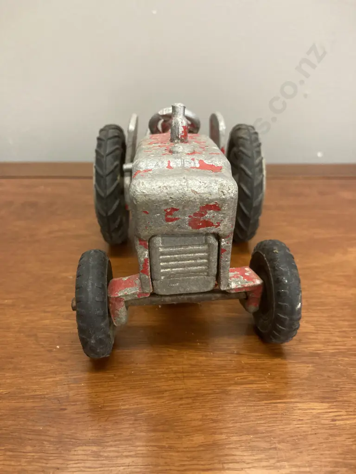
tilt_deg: -21.4
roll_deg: -0.4
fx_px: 384
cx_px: 178
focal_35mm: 28
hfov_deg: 49.7
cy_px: 237
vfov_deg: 63.4
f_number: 1.8
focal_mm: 3.99
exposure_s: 1/50
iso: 250
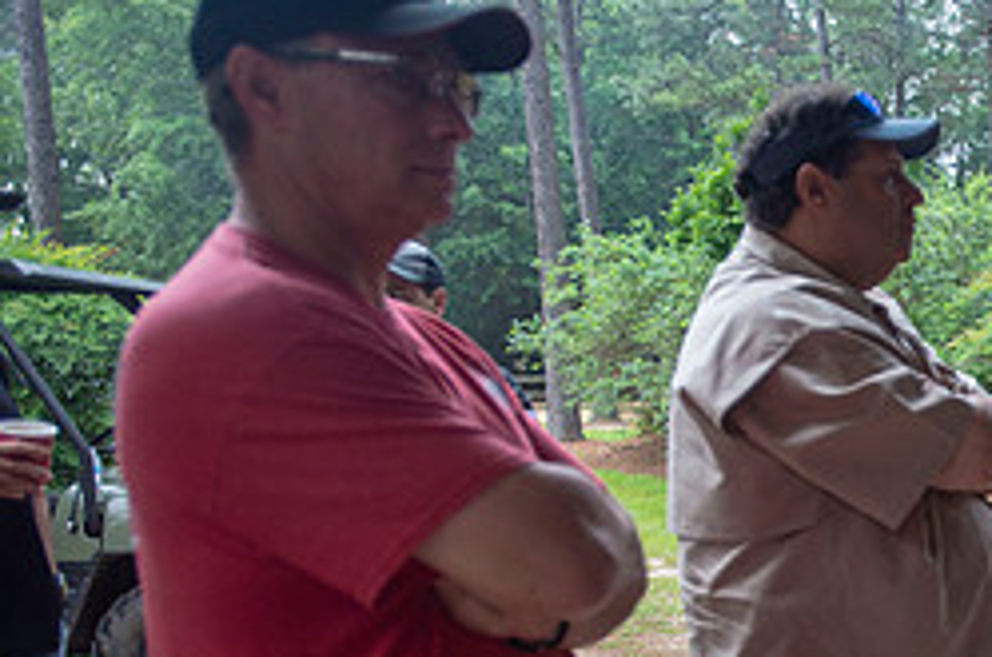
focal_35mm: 56
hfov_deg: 31.4
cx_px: 1112
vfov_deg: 23.4
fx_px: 1540
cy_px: 593
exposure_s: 1/200
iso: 800
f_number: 2.8
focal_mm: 24
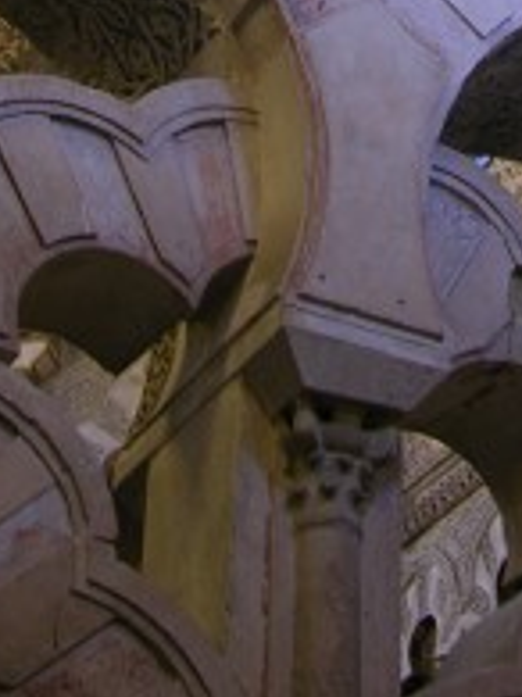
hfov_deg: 10.7
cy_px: -361
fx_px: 2778
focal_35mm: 138
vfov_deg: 13.4
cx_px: 497
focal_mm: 8.9
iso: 51
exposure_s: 1/3.6
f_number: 2.8
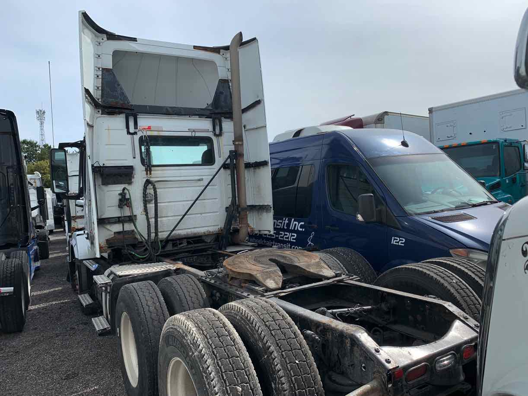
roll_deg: +2.7
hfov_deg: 67.3
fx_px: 397
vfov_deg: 53.0
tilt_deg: -1.0
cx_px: 264
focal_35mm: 26
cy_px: 198
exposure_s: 1/2611
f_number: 1.8
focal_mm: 4.25
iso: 25
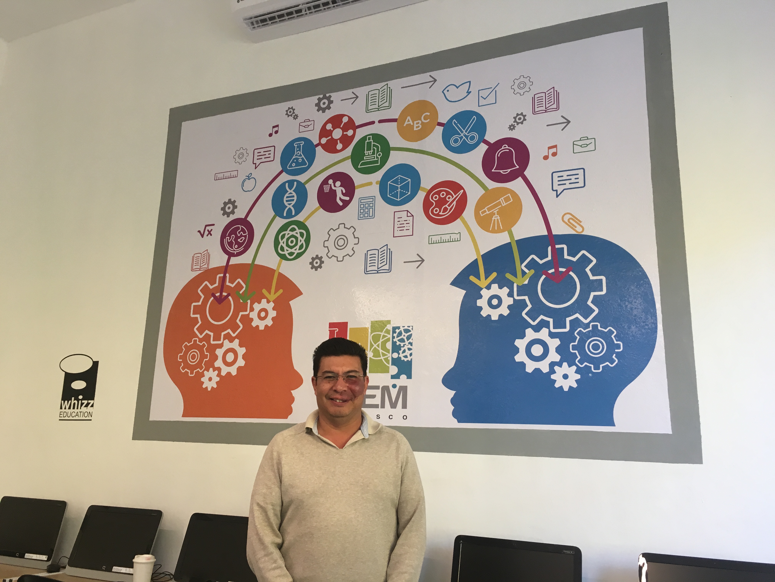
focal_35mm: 29
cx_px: 388
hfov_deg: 61.7
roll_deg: -1.6
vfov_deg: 48.2
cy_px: 291
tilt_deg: +12.8
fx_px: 649
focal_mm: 4.15
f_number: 2.2
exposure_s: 1/30
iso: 32
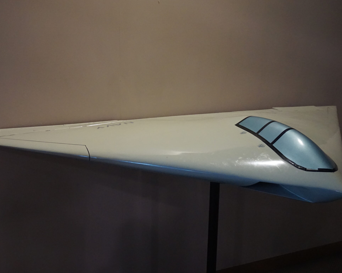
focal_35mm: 41
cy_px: 132
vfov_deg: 36.5
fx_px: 415
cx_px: 150
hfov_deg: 44.7
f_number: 4
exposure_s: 1/100
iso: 3200
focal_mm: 22
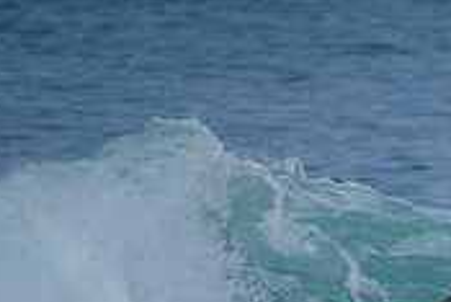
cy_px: 409
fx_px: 20763
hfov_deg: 1.2
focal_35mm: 1656
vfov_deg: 0.8
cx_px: 562
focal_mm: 500
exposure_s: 1/2000
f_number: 5.6
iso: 180
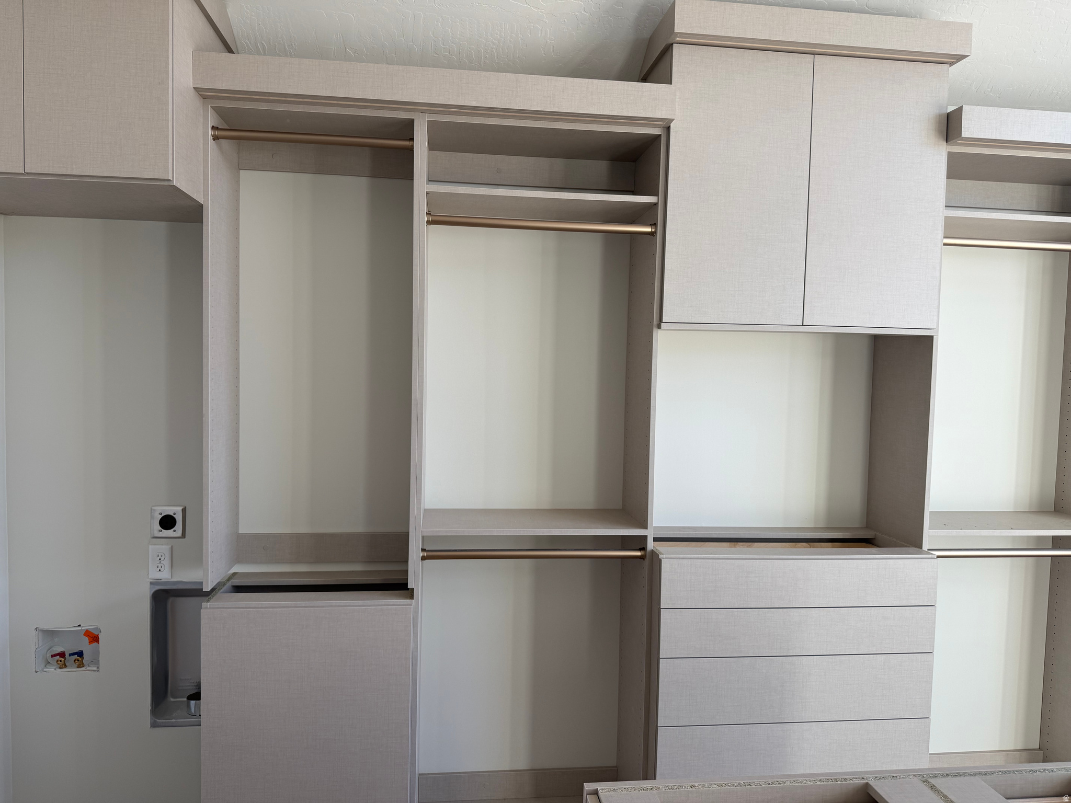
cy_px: 402
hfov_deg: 71.6
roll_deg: -1.4
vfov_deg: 56.8
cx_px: 536
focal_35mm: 24
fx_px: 743
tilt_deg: -3.6
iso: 64
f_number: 1.78
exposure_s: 1/180
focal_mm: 6.76
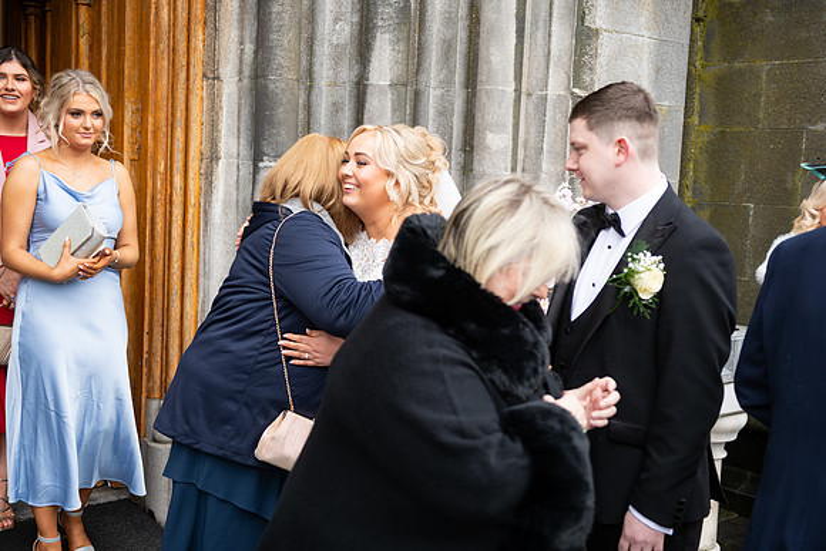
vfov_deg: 29.9
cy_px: 276
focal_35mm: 45
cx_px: 413
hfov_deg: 43.6
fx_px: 1033
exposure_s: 1/160
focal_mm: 45
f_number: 3.5
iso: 125
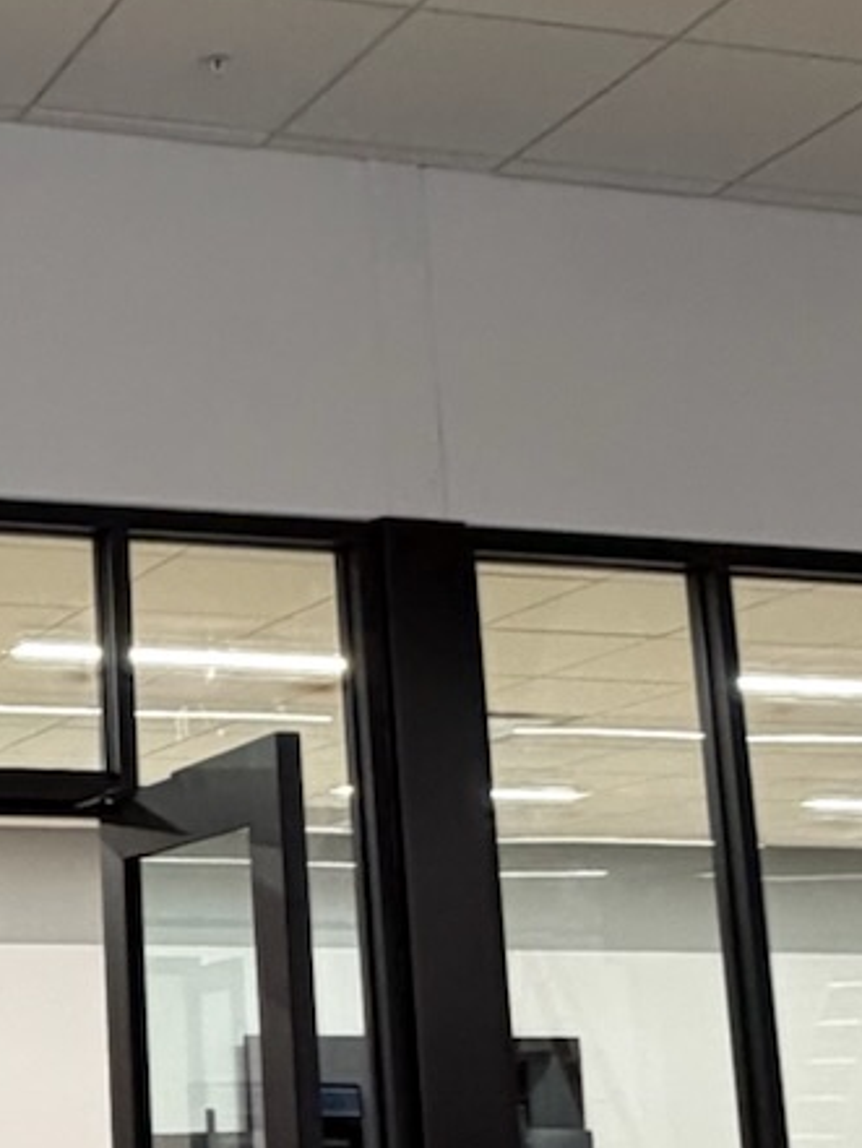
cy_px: 674
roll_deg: -0.4
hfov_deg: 20.7
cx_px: -250
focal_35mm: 65
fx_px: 2157
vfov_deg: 29.8
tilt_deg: +12.0
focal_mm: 2.22
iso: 320
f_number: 2.2
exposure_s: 1/85
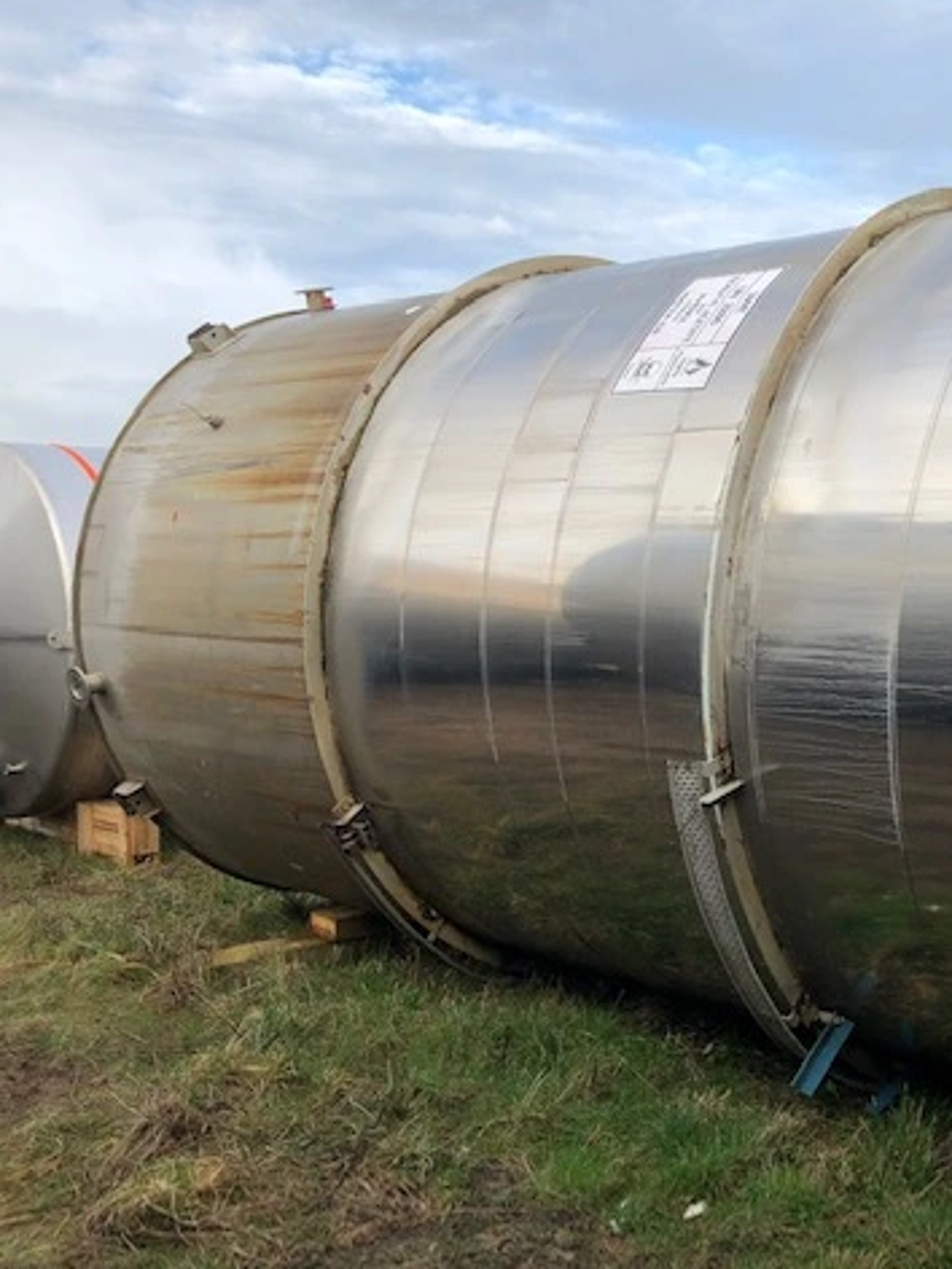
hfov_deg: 36.7
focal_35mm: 38
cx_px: 729
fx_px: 1393
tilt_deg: -3.8
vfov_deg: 49.0
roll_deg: +1.9
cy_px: 629
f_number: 1.8
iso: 20
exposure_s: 1/666
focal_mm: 3.99
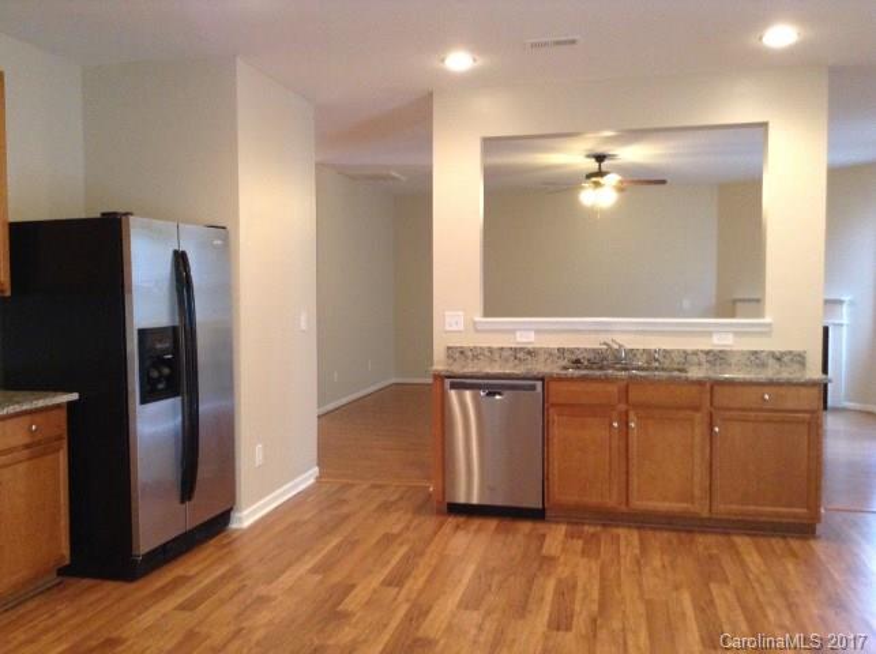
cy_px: 327
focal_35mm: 33
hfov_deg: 55.4
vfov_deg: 42.8
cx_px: 438
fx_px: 834
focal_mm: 3.3
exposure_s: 1/24
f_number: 2.4
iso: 200
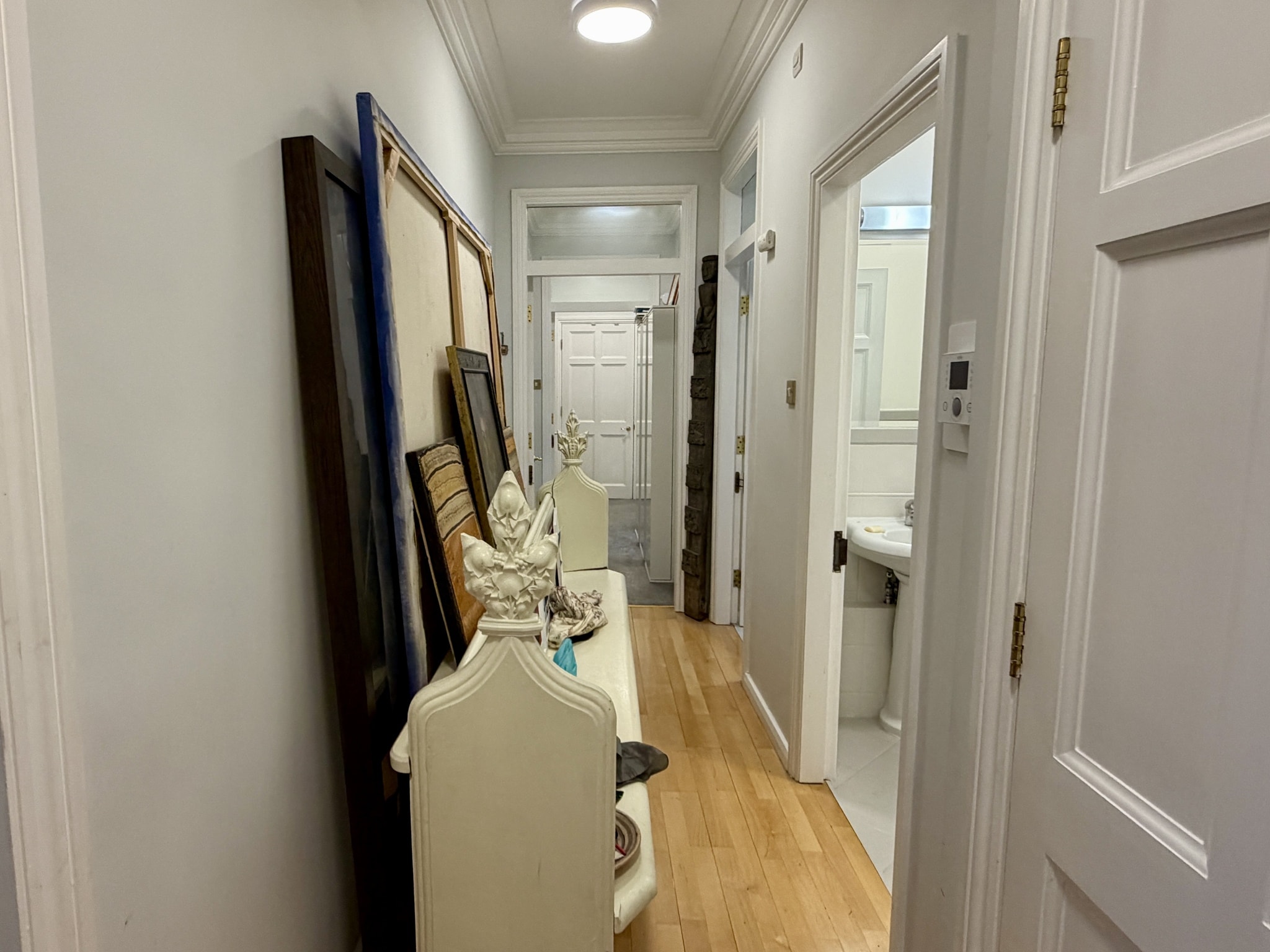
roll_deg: +0.2
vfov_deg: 85.7
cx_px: 635
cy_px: 476
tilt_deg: -6.0
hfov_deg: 102.1
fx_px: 514
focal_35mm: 14
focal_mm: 2.22
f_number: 2.2
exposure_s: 1/100
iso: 320
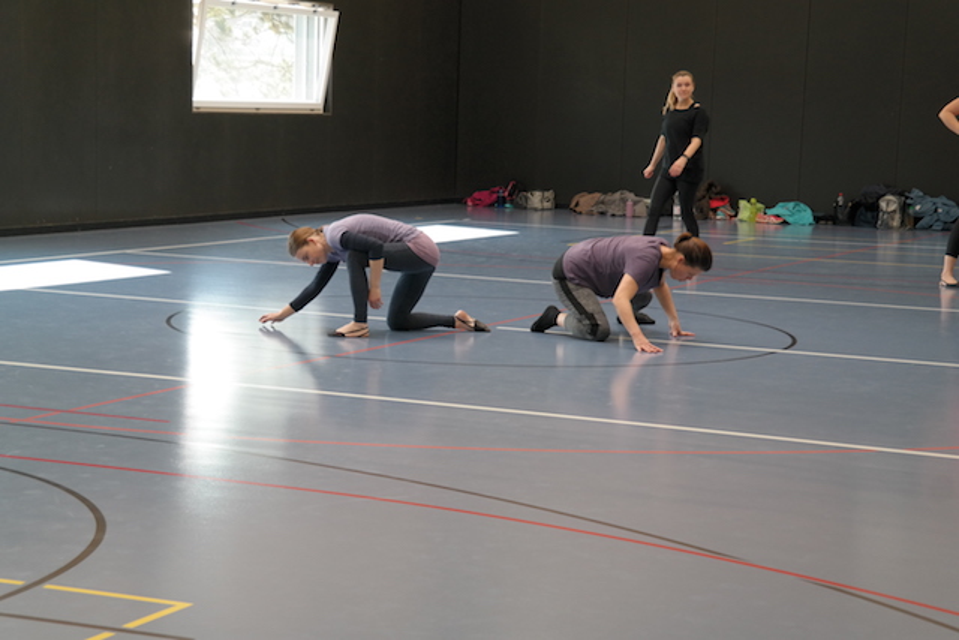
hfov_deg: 24.2
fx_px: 2238
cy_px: 320
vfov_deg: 16.3
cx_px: 480
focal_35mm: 84
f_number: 5.6
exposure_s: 1/80
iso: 800
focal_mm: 55
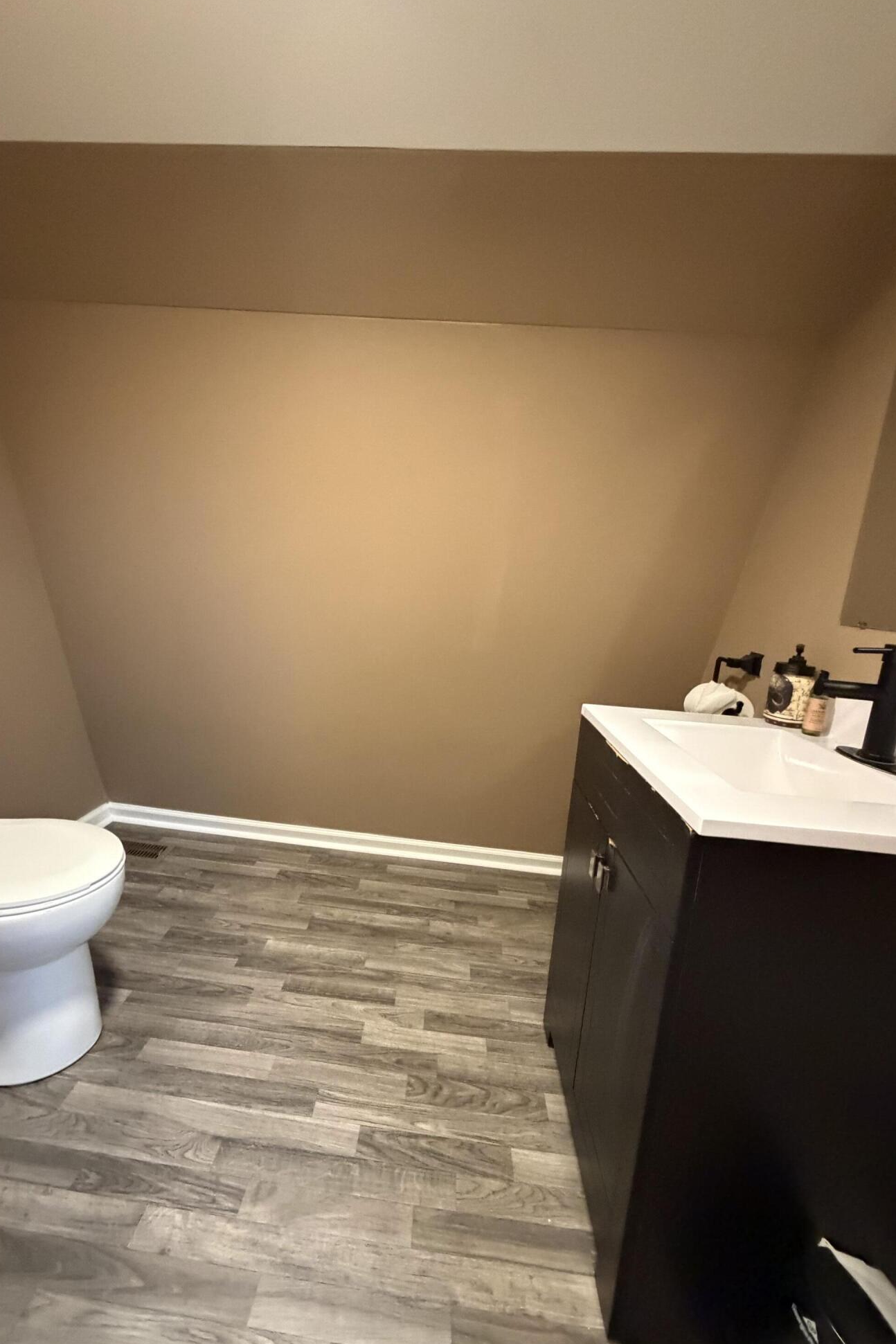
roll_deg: -5.9
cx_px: 403
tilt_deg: -10.4
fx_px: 560
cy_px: 682
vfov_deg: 100.4
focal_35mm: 15
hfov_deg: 77.1
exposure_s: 1/60
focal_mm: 2.22
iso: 1250
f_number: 2.2
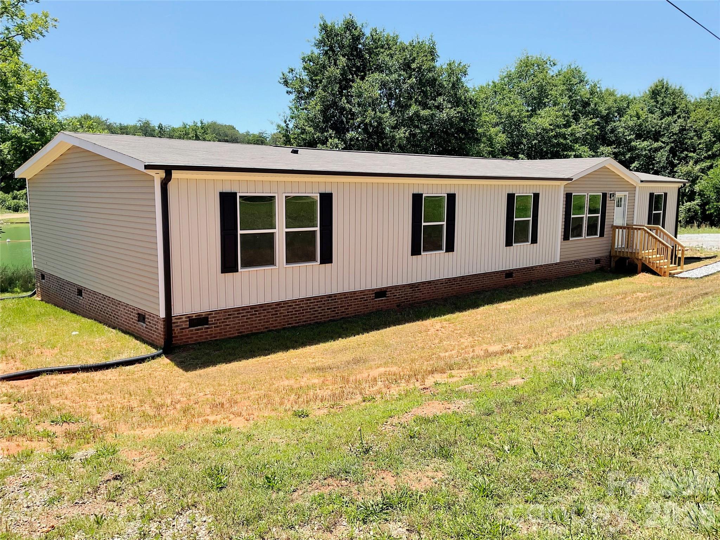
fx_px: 603
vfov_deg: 48.2
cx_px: 360
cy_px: 270
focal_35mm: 29
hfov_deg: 61.7
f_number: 1.8
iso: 16
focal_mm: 3
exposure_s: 1/1144
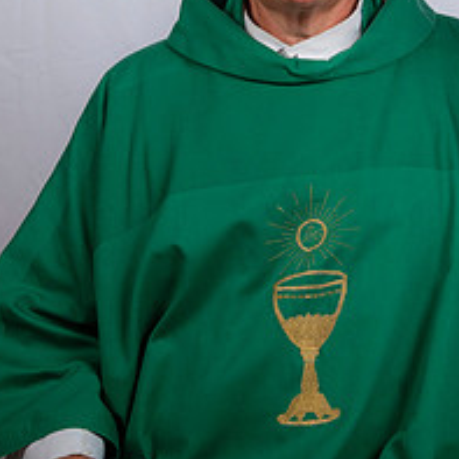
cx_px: 473
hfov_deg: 13.7
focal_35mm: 125
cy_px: 79
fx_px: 1875
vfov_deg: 13.9
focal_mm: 50
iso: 320
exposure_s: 1/200
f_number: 8
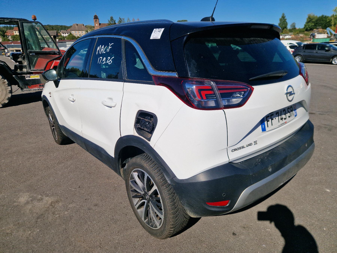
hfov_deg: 73.9
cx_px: 168
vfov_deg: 58.9
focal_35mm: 23
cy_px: 126
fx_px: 224
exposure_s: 1/5000
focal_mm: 5.4
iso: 50
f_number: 1.8
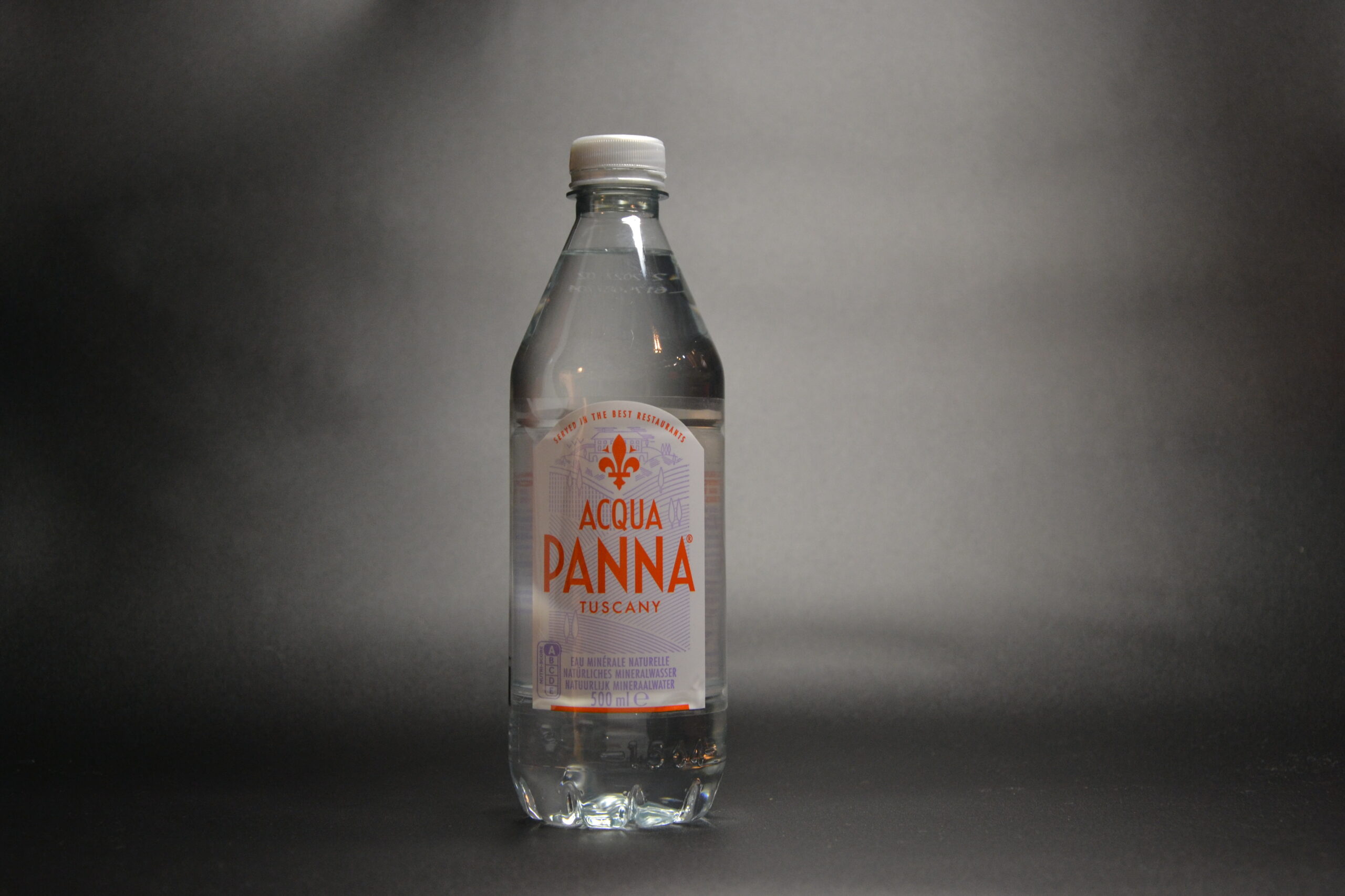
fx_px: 2354
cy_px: 448
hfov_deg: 31.9
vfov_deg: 21.6
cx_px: 672
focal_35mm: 63
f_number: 4.8
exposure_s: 1/15
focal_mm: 42
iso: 900
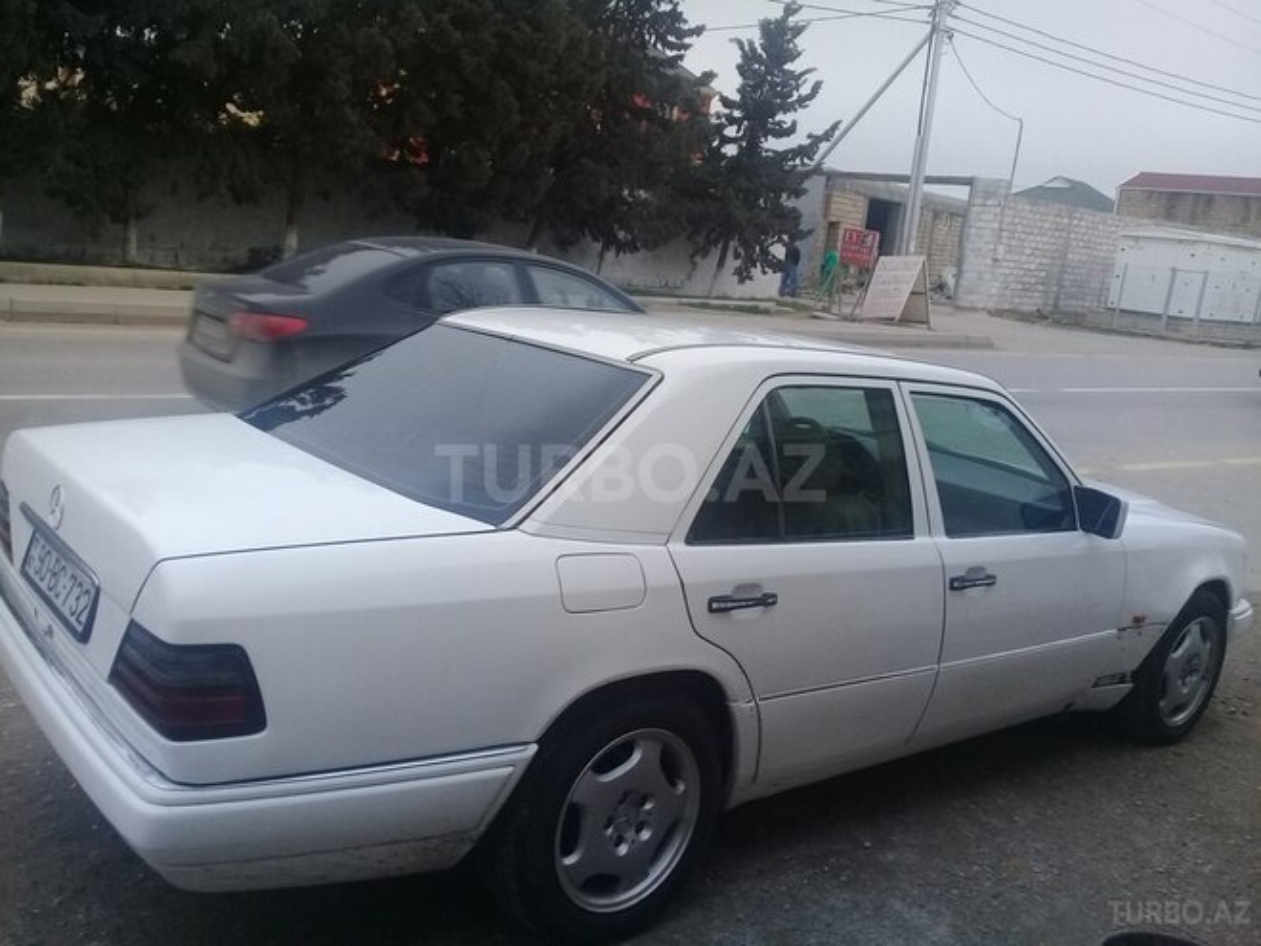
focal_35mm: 31
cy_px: 473
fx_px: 1129
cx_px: 630
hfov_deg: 58.4
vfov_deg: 45.4
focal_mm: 3.3
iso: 50
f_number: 2.2
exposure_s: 1/245
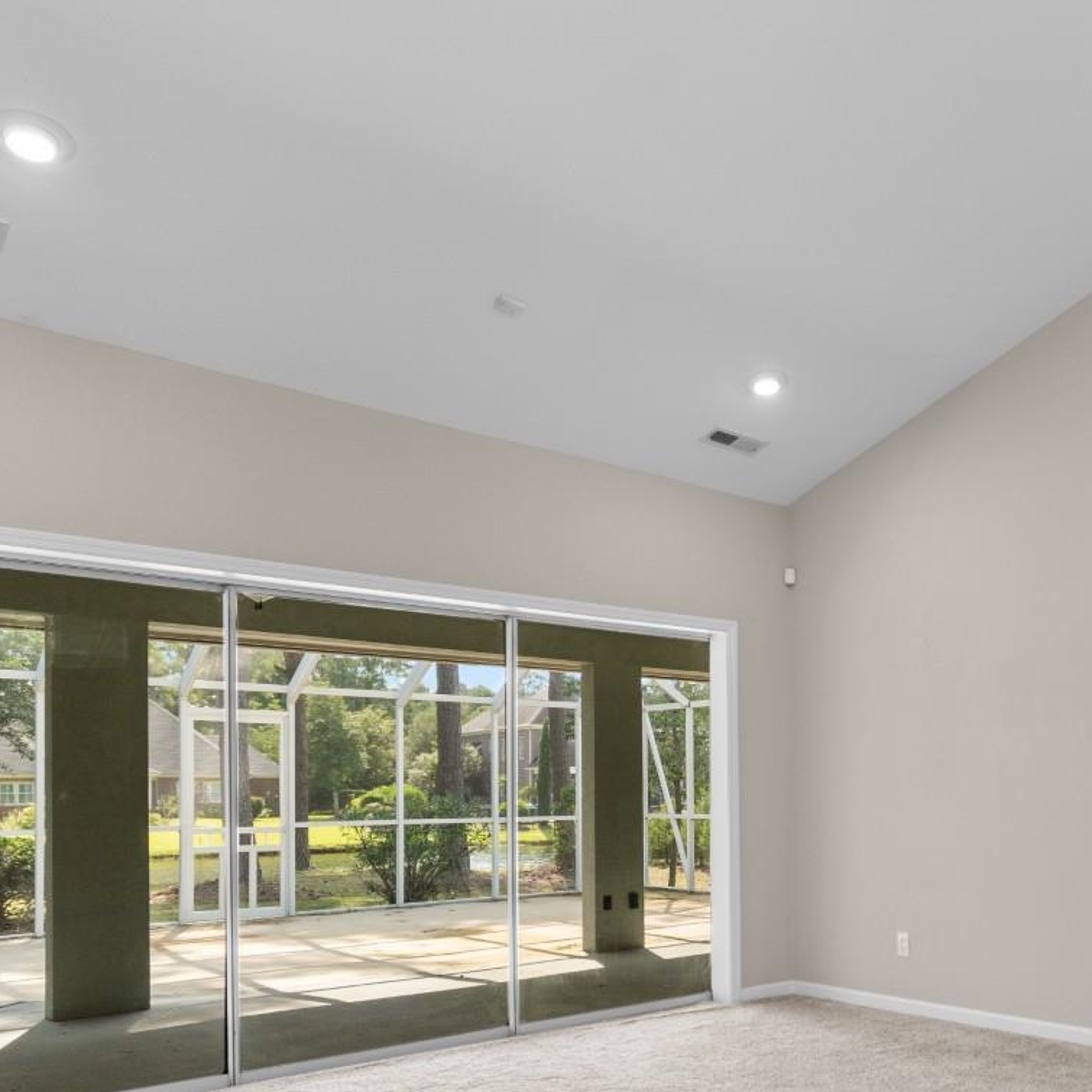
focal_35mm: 31
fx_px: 1106
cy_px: 771
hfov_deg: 49.2
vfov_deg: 51.1
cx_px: 890
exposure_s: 1/10
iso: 100
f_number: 4.8
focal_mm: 11.5
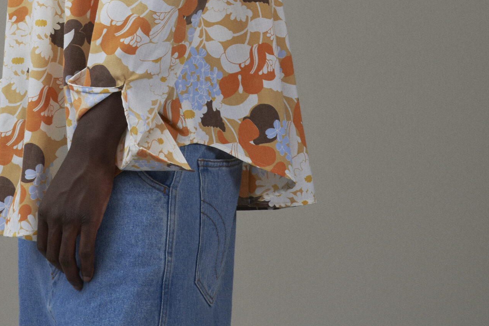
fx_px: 2867
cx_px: 165
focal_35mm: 211
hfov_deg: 9.7
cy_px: -91
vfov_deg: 6.5
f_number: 11
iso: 200
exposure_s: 1/160
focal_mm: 105
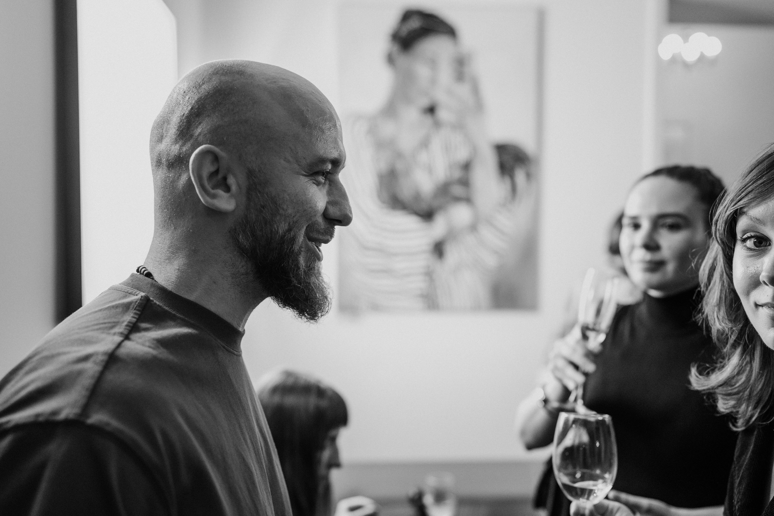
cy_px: 258
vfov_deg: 37.4
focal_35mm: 35
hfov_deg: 53.8
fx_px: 763
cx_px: 384
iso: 3200
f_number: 2
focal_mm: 35
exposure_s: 1/125
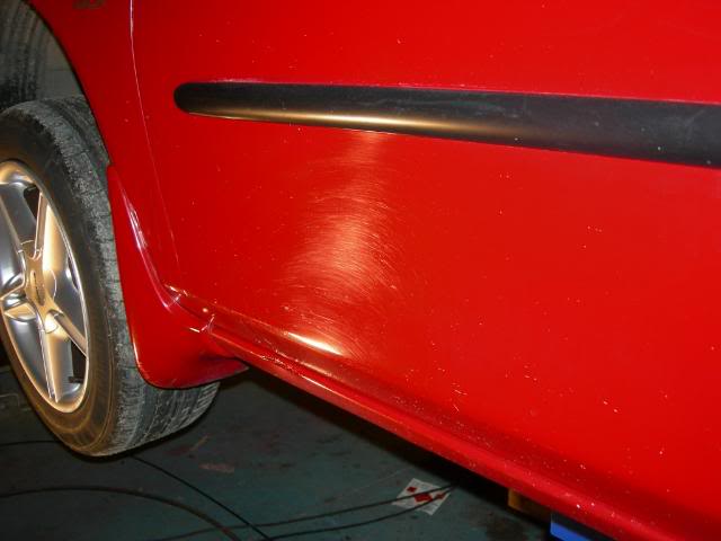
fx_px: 791
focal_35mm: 38
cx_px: 360
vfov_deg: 37.7
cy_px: 270
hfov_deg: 49.0
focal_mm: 8
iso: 64
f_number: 2.8
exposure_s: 1/60.1
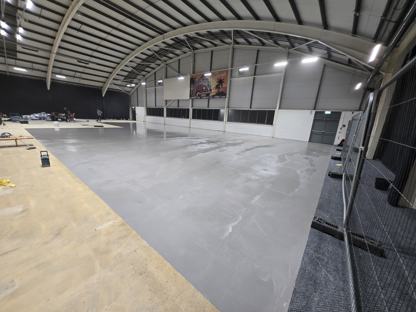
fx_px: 156
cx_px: 208
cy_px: 156
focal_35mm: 13
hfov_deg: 106.2
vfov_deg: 89.9
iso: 80
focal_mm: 1.7
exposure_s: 1/50
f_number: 2.2
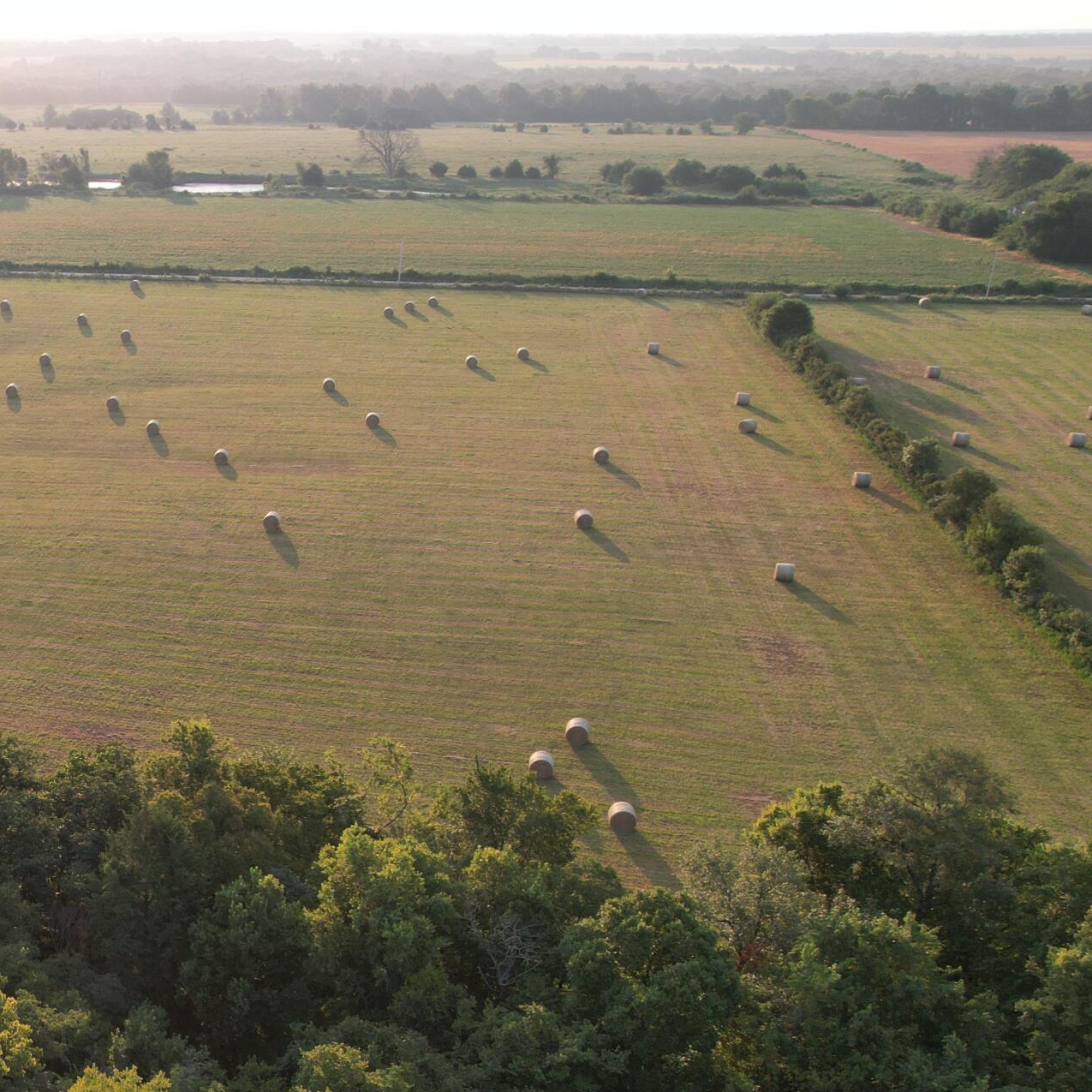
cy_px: 767
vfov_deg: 37.7
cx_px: -50
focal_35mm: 44
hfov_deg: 34.2
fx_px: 1570
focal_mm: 8.38
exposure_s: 1/80
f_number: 2.8
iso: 100
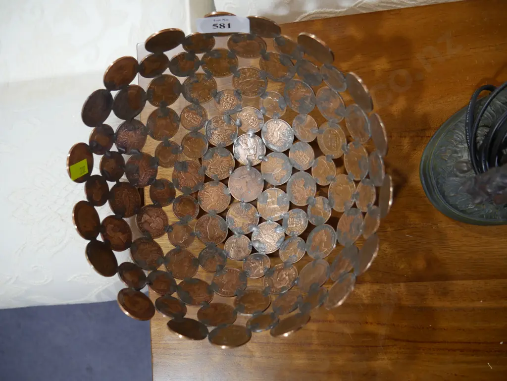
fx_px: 410
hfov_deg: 63.4
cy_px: 190
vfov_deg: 49.8
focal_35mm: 28
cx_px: 254
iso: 250
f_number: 3.5
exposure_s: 1/60
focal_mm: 14
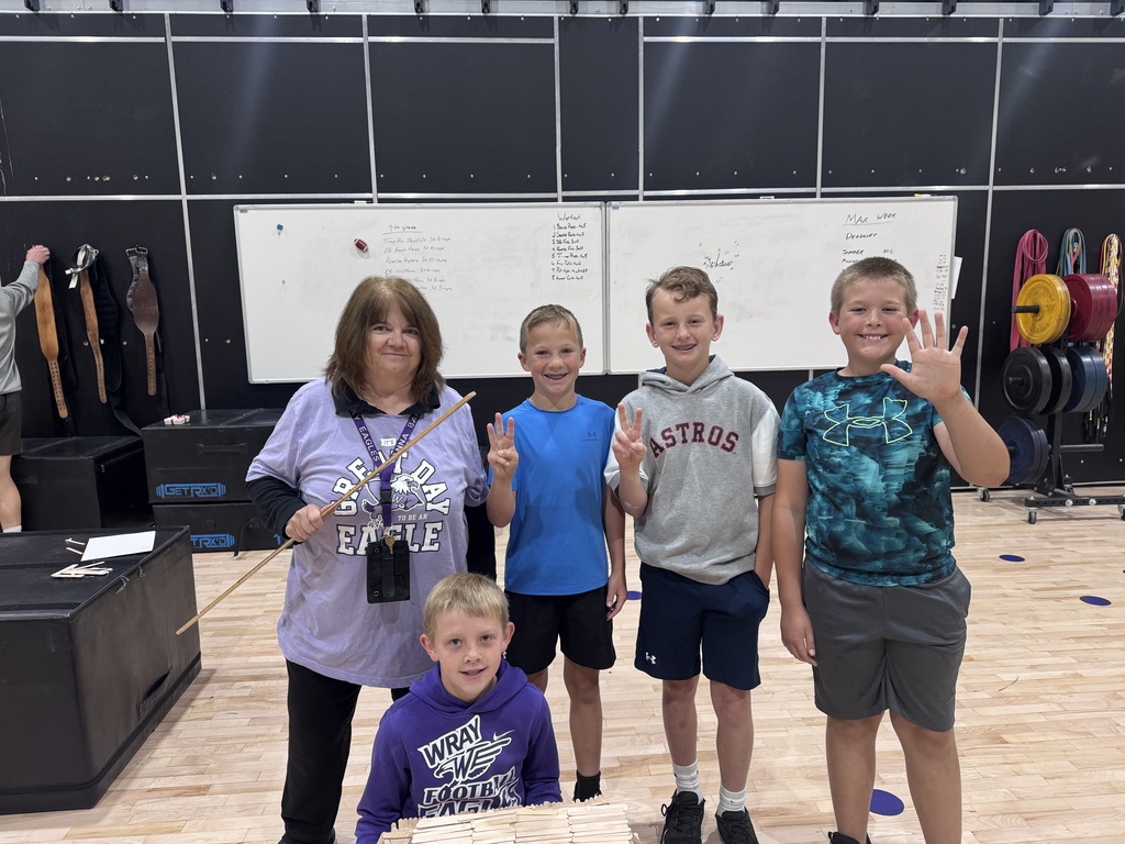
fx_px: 780
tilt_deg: -8.2
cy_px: 422
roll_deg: +1.4
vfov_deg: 56.8
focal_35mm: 24
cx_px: 562
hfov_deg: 71.6
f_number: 1.78
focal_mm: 6.76
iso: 200
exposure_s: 1/60
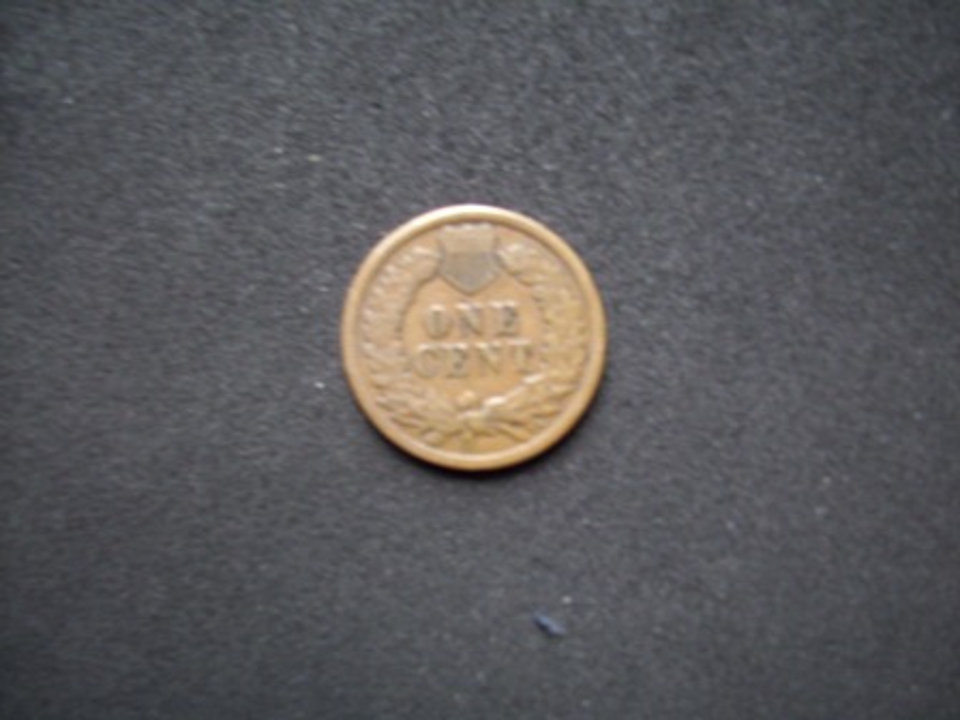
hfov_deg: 54.0
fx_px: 943
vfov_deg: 41.8
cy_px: 360
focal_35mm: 34
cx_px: 480
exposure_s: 1/8
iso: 160
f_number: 2.9
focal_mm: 5.7
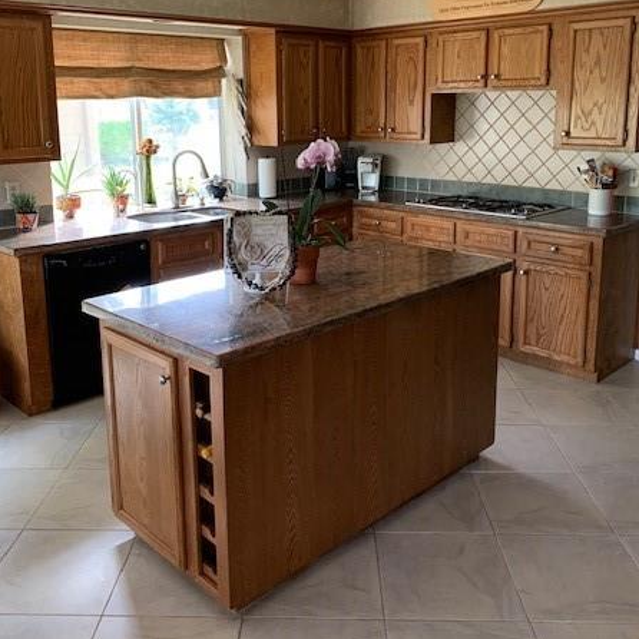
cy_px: 234
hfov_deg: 49.7
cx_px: 297
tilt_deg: -10.1
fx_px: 689
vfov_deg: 49.2
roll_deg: +1.1
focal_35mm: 33
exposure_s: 1/60
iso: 200
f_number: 1.8
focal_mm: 4.25
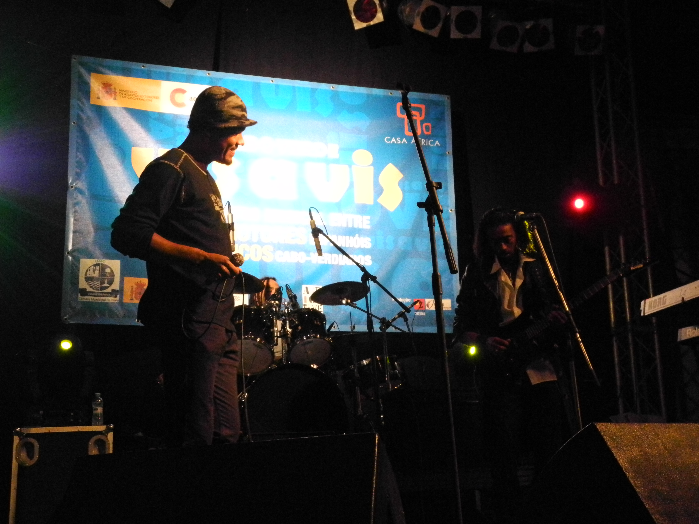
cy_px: 262
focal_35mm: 50
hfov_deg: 38.2
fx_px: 1010
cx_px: 350
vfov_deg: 29.1
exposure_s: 1/169
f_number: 3.5
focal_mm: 10.7
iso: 1600
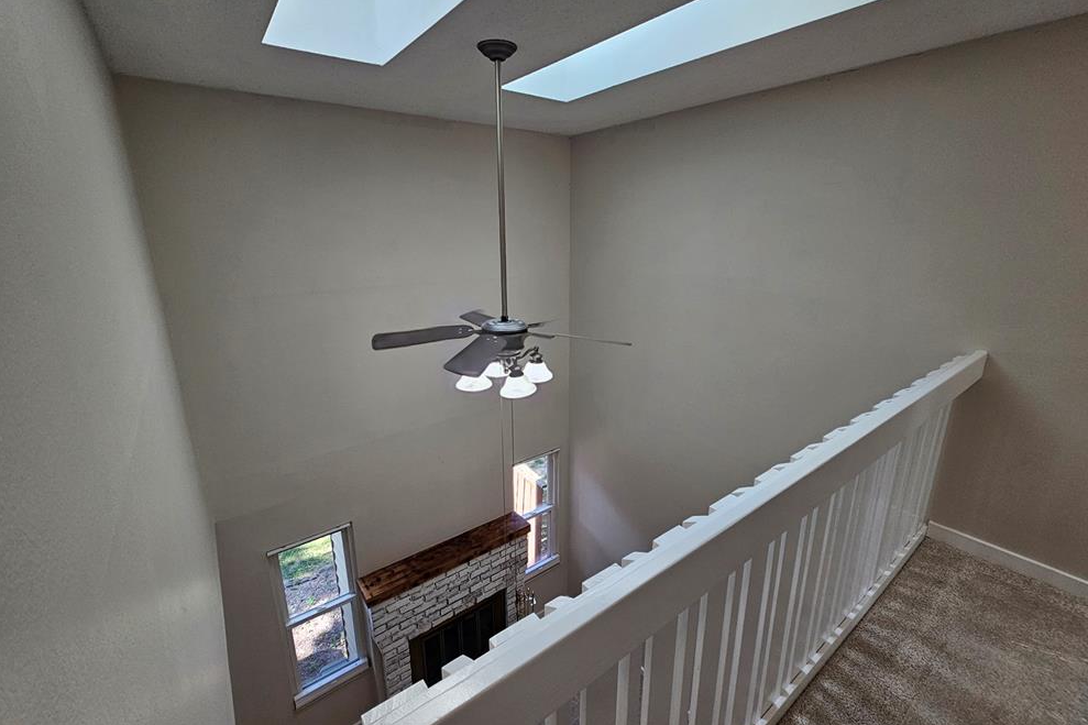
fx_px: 423
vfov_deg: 81.2
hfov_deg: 104.3
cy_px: 349
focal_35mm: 14
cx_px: 542
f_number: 2.2
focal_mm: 2.2
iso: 80
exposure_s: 1/120
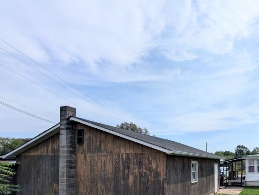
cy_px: 160
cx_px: 205
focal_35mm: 22
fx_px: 165
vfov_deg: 56.2
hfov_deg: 69.3
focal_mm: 2.02
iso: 53
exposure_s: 1/7299
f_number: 1.7
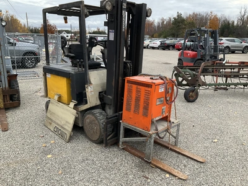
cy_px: 93
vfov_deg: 48.2
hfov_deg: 61.7
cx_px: 124
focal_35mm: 29
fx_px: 208
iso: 50
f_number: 1.8
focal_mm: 3
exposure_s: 1/122
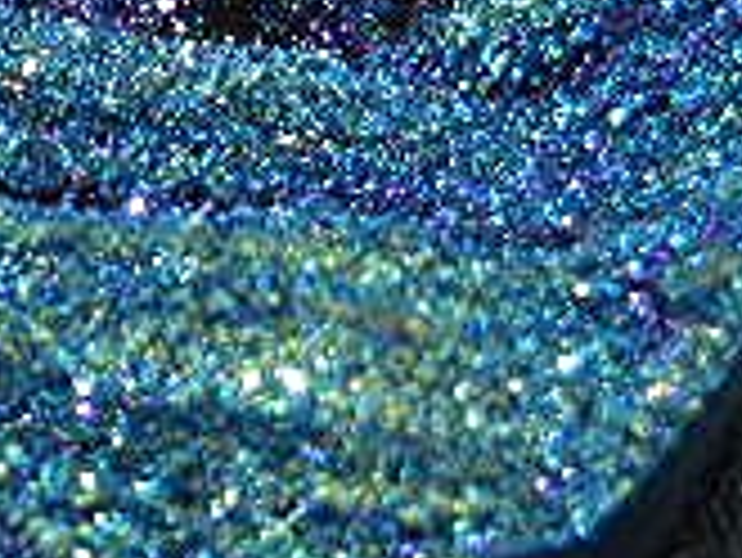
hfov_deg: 7.4
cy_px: 0
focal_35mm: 264
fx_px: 5663
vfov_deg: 5.6
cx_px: -229
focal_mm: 12.2
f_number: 4.1
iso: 200
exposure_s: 1/30
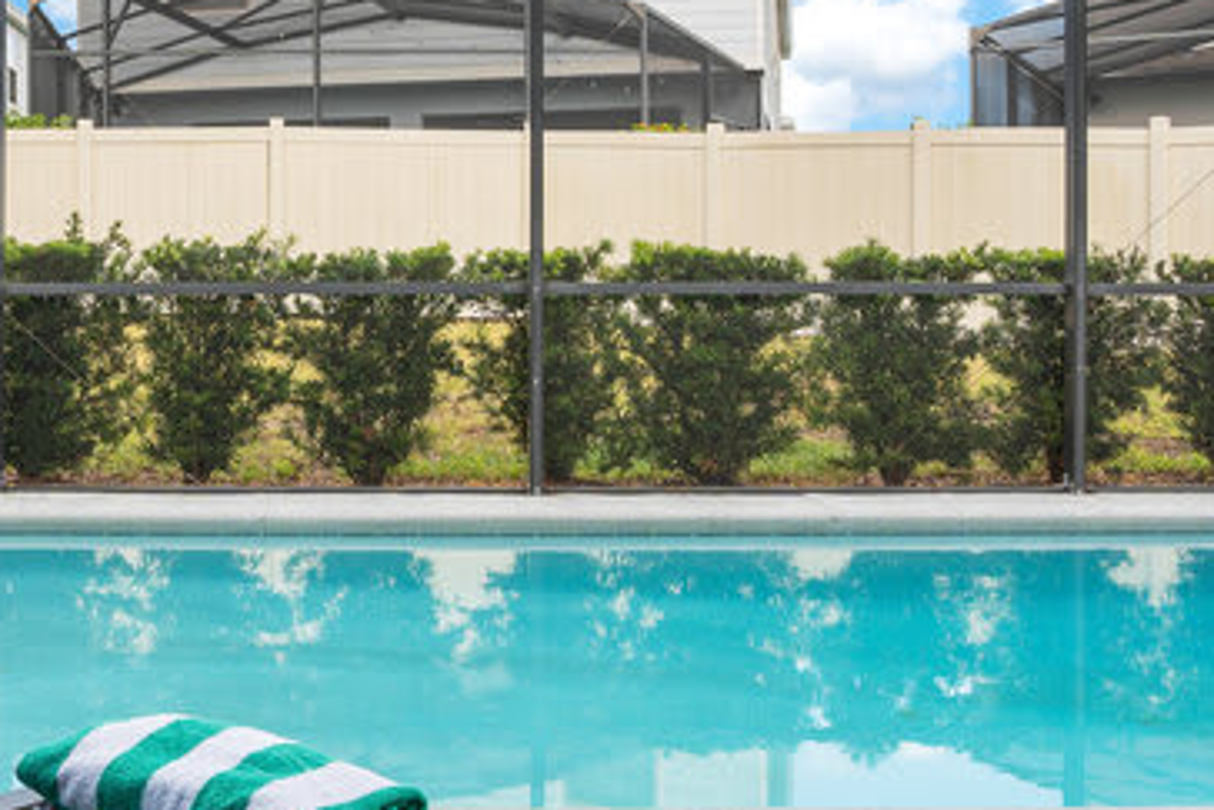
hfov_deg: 43.3
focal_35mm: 44
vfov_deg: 30.4
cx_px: 330
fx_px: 1484
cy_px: 292
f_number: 7.1
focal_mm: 16
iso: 100
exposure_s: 1/100
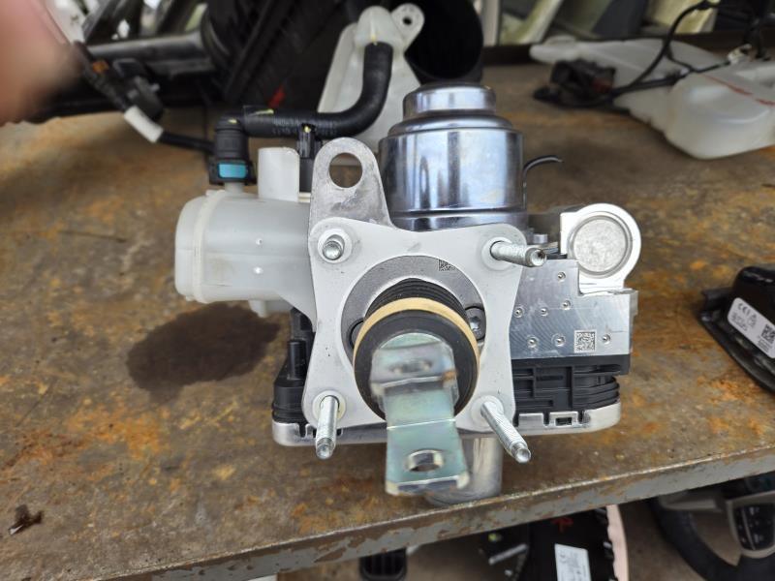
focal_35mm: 23
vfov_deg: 58.9
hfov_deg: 73.9
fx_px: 515
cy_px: 290
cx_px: 388
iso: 25
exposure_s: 1/278
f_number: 1.8
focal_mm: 5.4
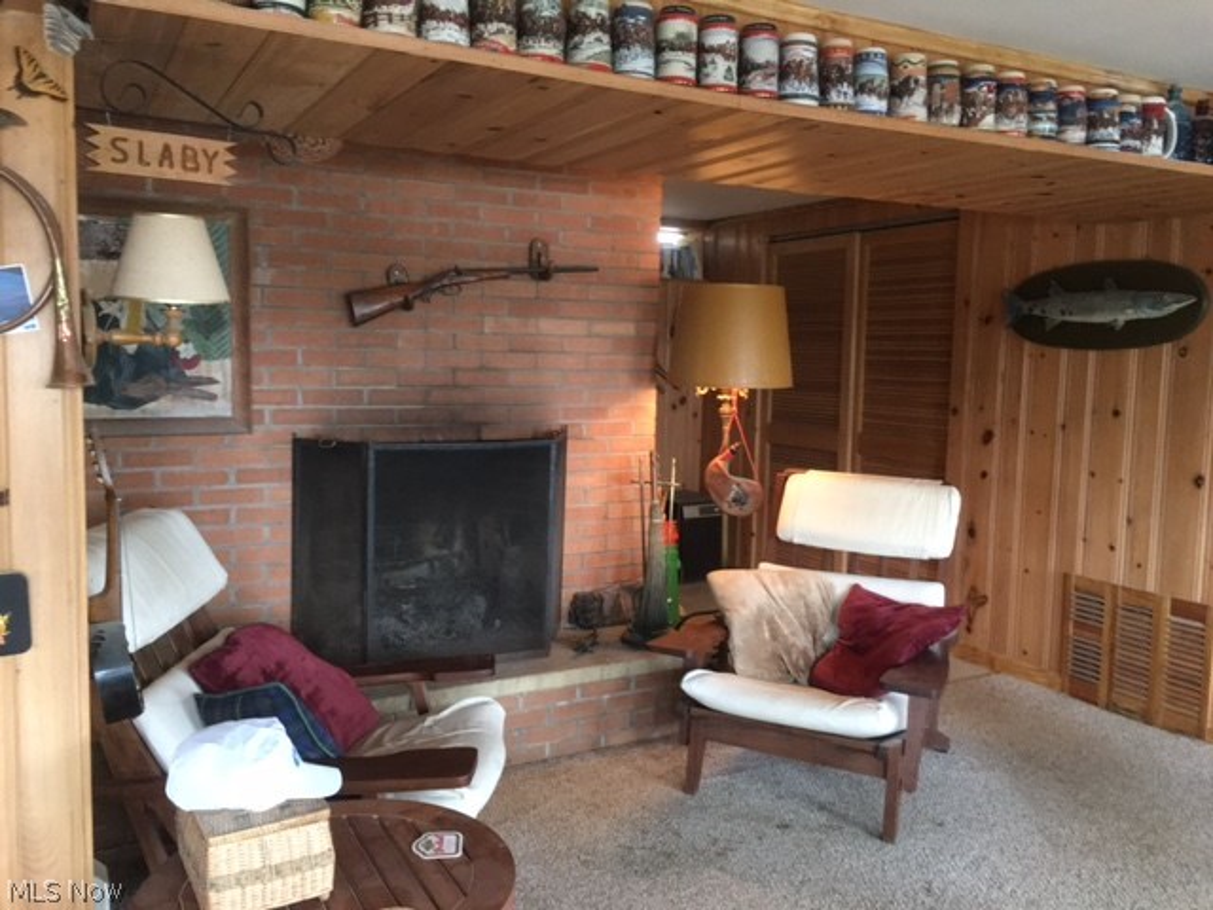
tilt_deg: -3.8
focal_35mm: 29
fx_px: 1016
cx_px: 606
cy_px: 455
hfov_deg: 61.7
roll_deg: -0.8
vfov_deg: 48.2
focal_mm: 4.15
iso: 200
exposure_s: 1/30
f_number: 2.2
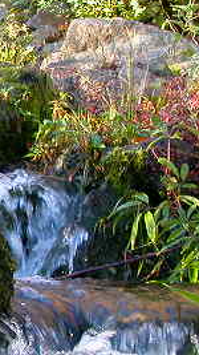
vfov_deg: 12.9
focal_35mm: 167
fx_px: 1568
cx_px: -138
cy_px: 195
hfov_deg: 7.1
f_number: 3.5
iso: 100
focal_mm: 9.7
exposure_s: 1/49
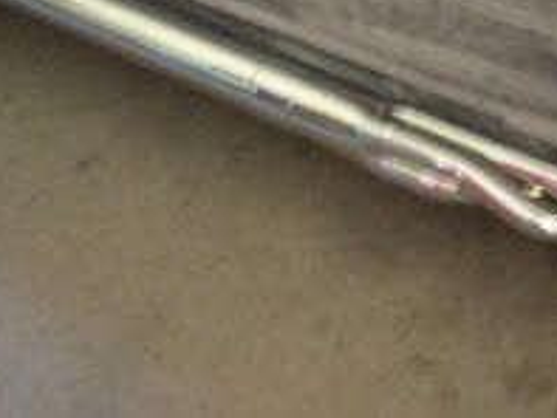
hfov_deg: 20.6
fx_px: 1530
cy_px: -116
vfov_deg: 14.9
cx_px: 339
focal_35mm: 95
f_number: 2.8
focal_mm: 6.2
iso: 218
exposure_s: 1/4
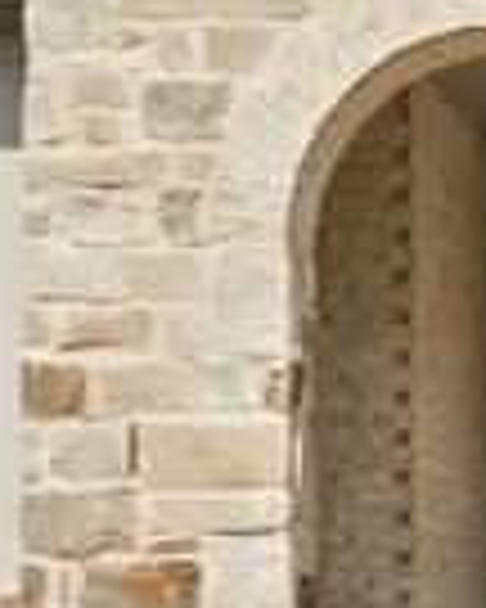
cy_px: 162
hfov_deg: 14.7
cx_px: 626
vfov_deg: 19.1
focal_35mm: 100
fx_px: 1798
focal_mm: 14
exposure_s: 1/50
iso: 100
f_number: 16
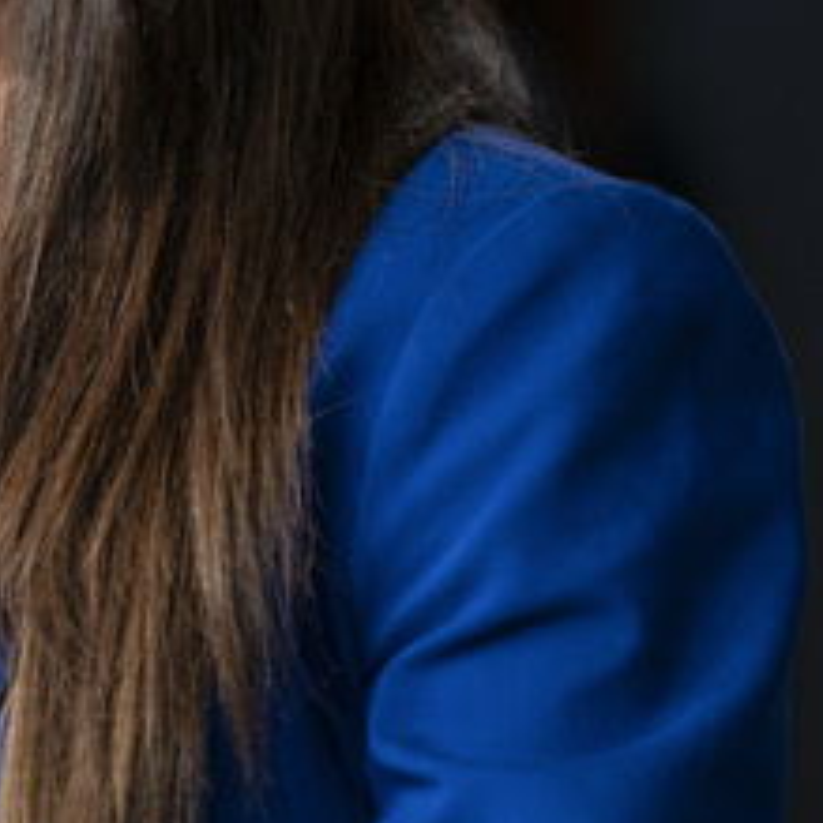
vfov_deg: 3.3
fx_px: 14444
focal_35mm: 537
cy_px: 77
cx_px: -248
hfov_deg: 3.3
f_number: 1.8
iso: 500
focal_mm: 135
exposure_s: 1/250
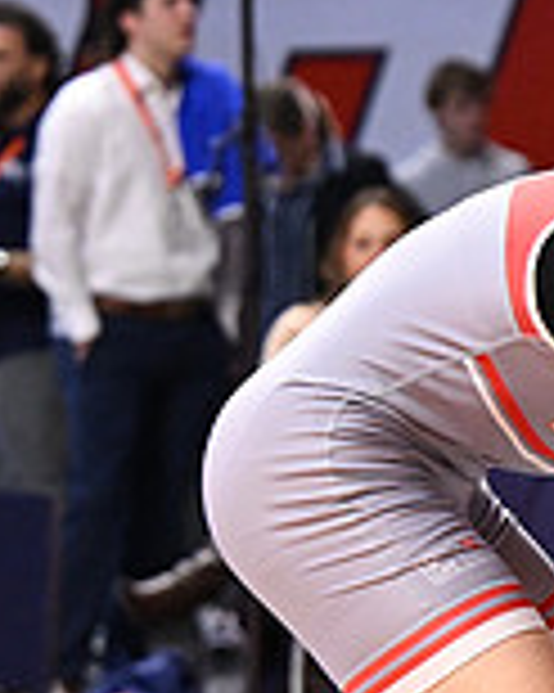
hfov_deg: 3.6
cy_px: 385
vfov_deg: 4.5
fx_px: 8801
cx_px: 1293
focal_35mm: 429
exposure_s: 1/1000
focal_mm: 81
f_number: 3.2
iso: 3200
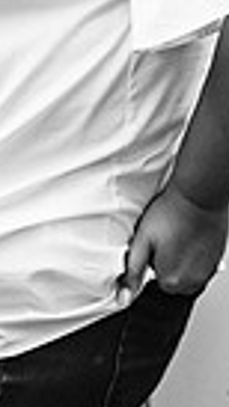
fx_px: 3154
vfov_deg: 7.3
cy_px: -211
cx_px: 30
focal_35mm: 292
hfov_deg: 4.2
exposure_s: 1/320
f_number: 2.8
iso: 800
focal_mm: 85
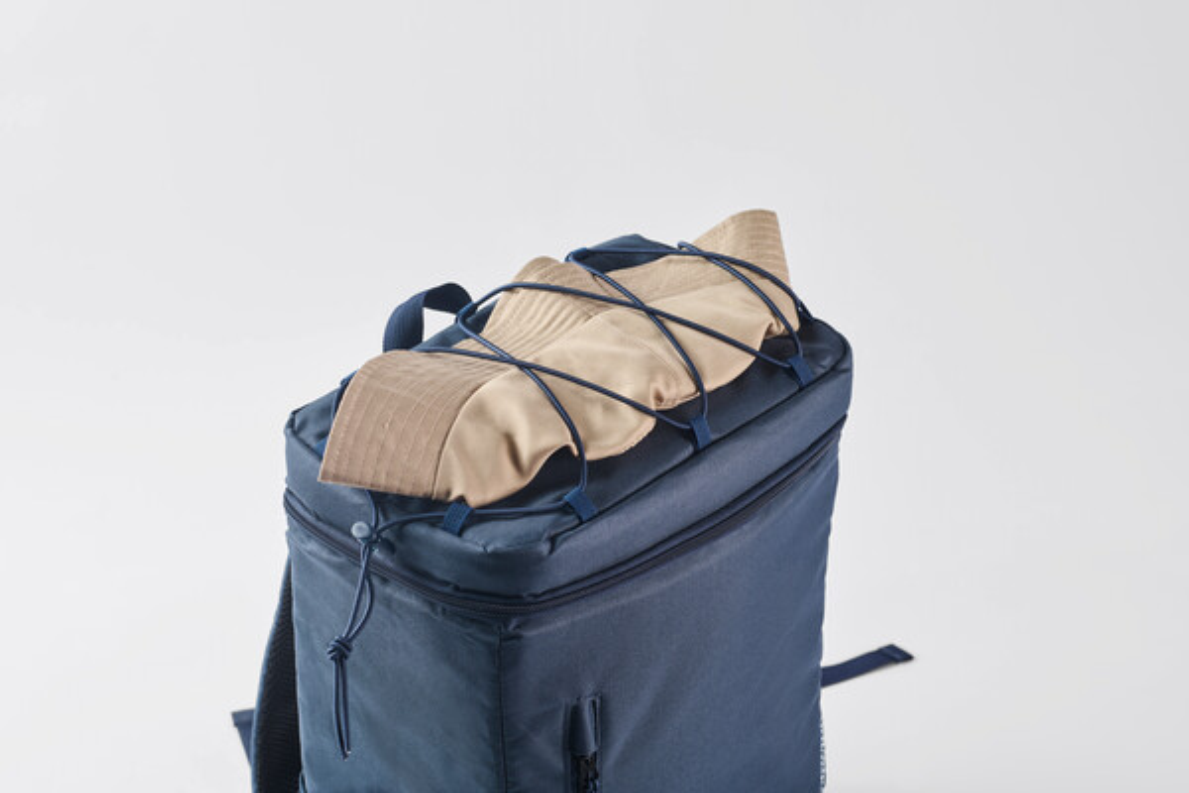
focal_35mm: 85
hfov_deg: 23.9
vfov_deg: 16.1
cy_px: 396
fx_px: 2807
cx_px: 594
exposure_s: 1/125
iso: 125
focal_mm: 85
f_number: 11
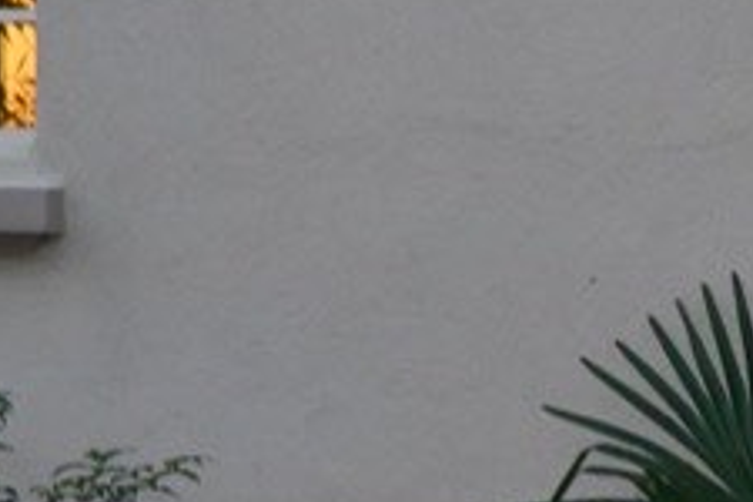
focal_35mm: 263
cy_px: 452
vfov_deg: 5.2
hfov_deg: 7.0
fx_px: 5501
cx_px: 2232
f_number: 4
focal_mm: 37
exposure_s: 1/250
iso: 1600
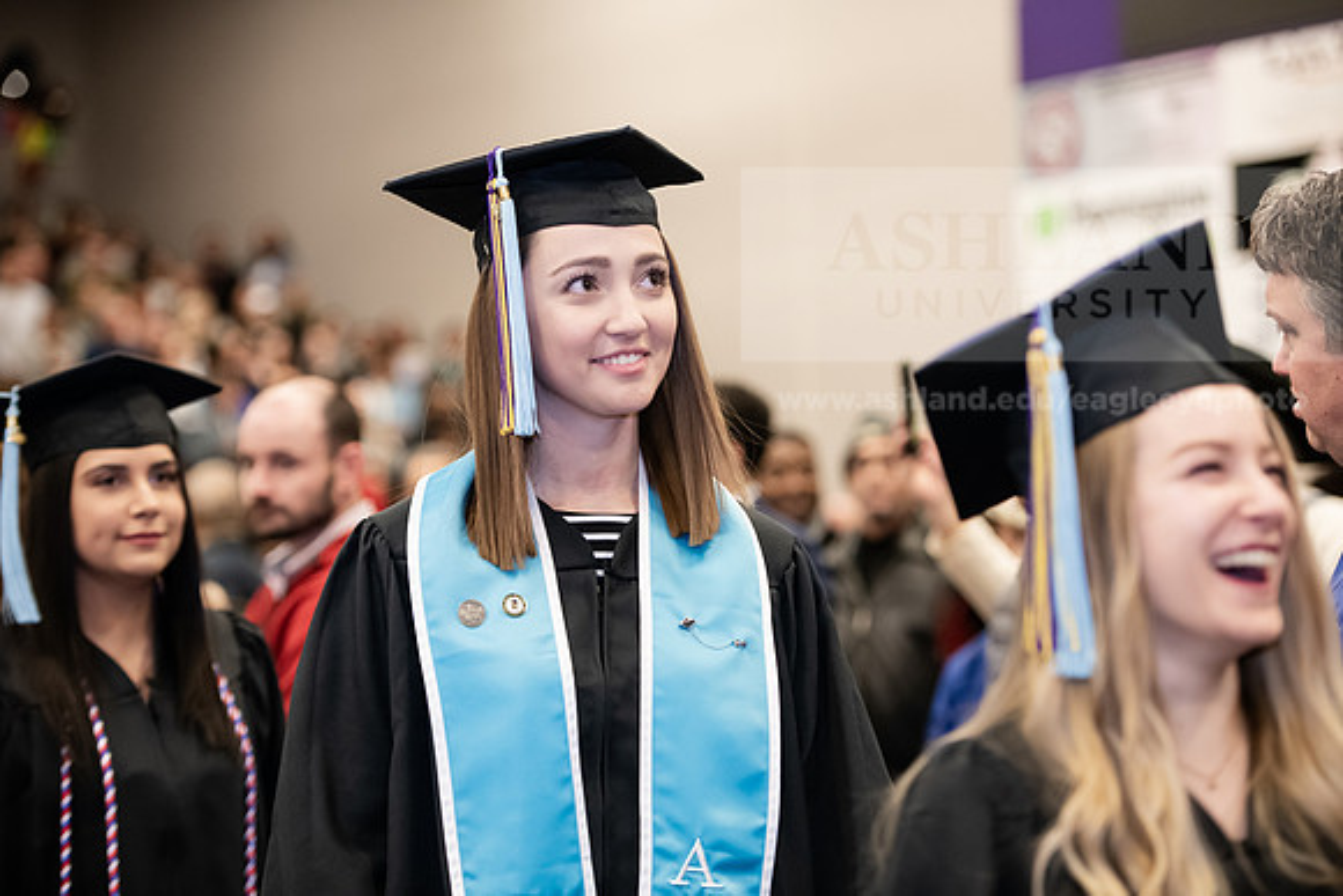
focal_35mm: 100
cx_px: 672
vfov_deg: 13.7
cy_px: 448
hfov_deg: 20.4
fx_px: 3731
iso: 2000
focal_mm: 100
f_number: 3.2
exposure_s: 1/200
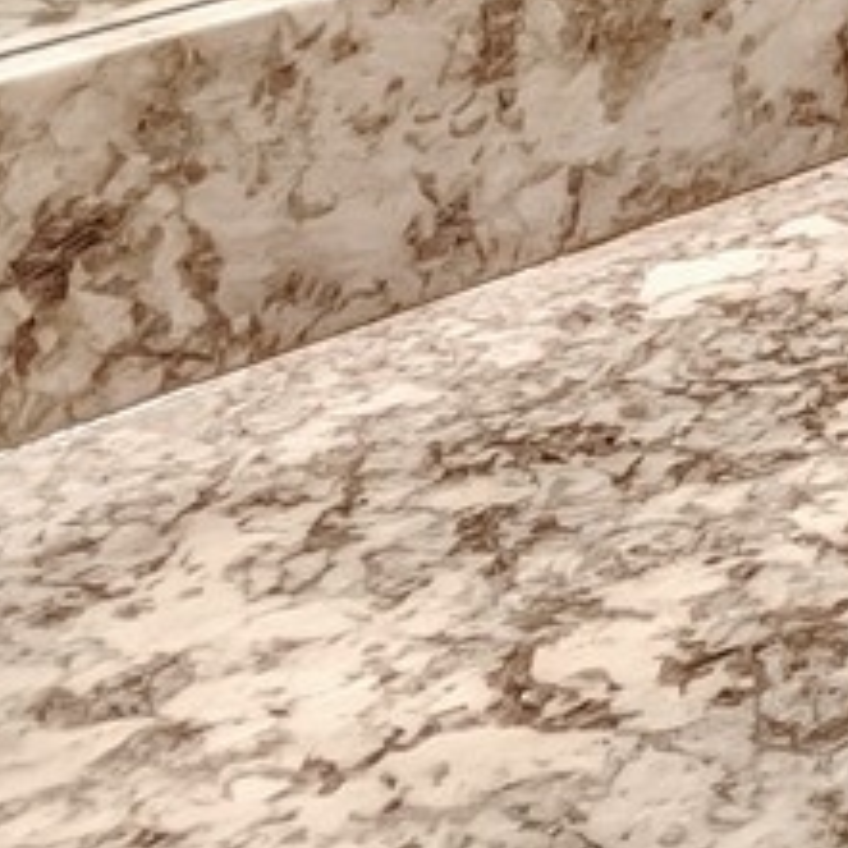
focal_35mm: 98
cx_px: 2697
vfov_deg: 17.0
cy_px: -169
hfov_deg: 10.6
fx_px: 2716
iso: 125
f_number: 5
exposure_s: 1/15
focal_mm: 10
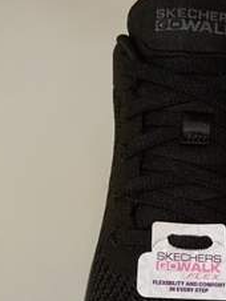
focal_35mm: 62
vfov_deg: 31.0
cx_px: 178
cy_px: 193
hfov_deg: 23.4
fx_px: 539
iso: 507
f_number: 1.9
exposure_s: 1/50
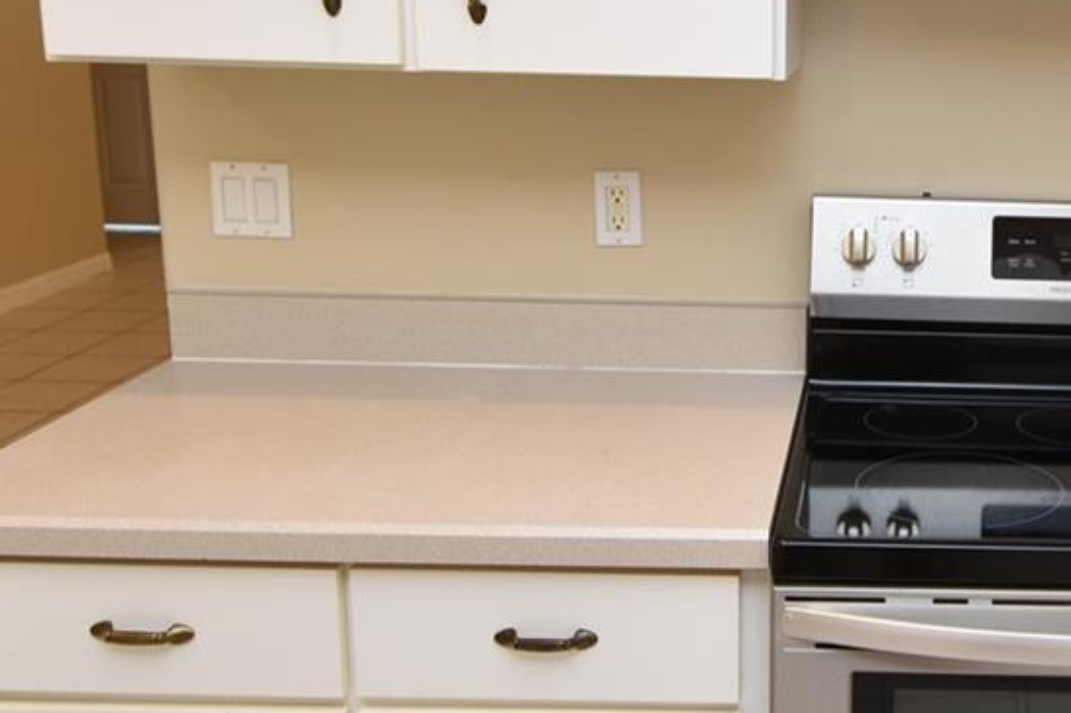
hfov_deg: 41.5
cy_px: 301
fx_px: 1309
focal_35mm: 44
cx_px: 931
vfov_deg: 30.4
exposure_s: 1/60
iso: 400
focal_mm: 10
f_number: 4
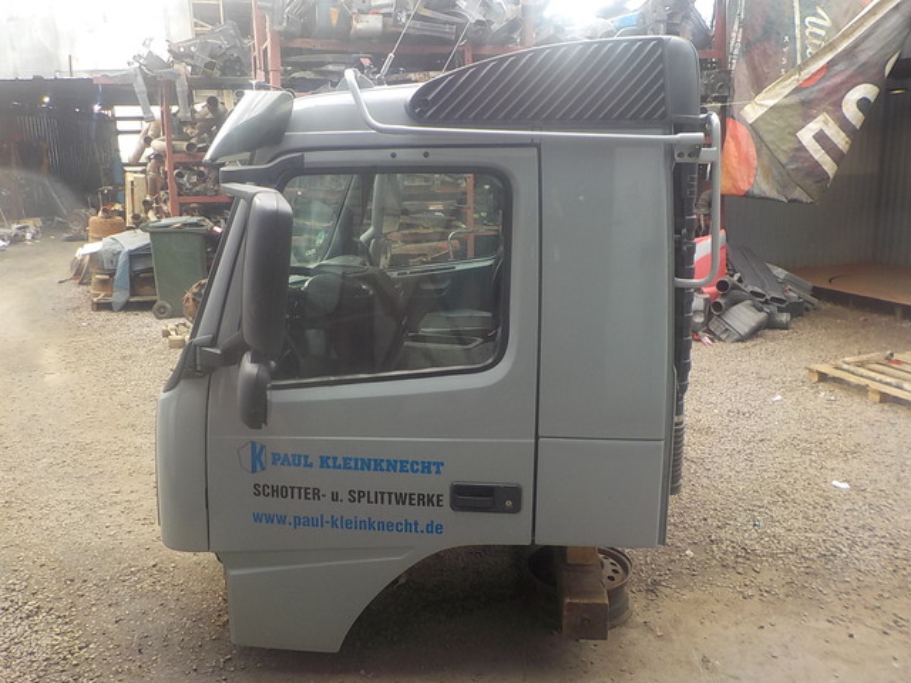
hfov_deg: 60.0
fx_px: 790
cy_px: 342
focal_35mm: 30
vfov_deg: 46.8
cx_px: 456
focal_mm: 4.1
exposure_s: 1/100
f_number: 3.3
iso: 125
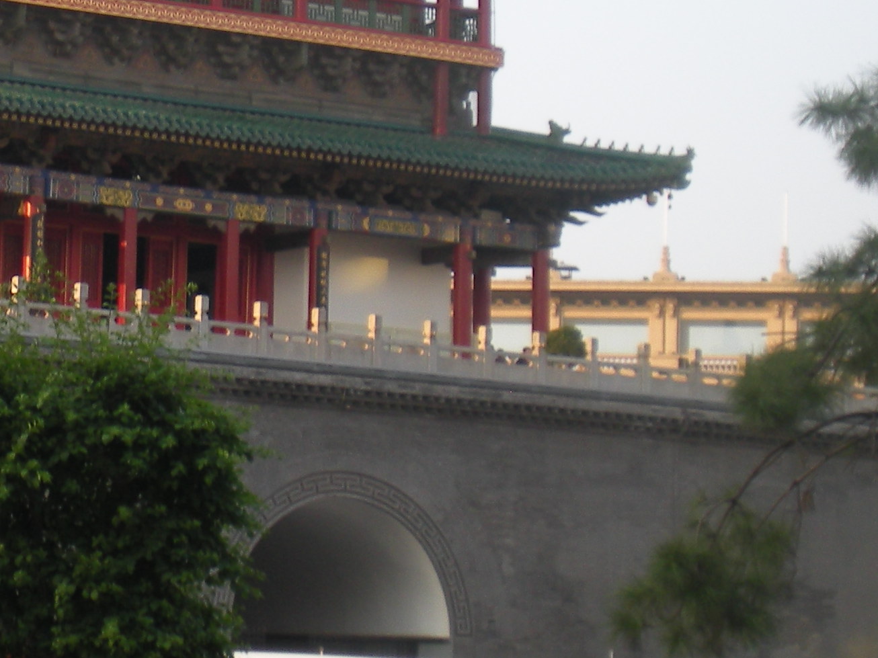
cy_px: 242
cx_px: 22
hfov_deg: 13.9
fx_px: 3550
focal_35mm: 140
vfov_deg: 10.6
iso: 64
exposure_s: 1/106
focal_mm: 9.3
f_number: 3.9
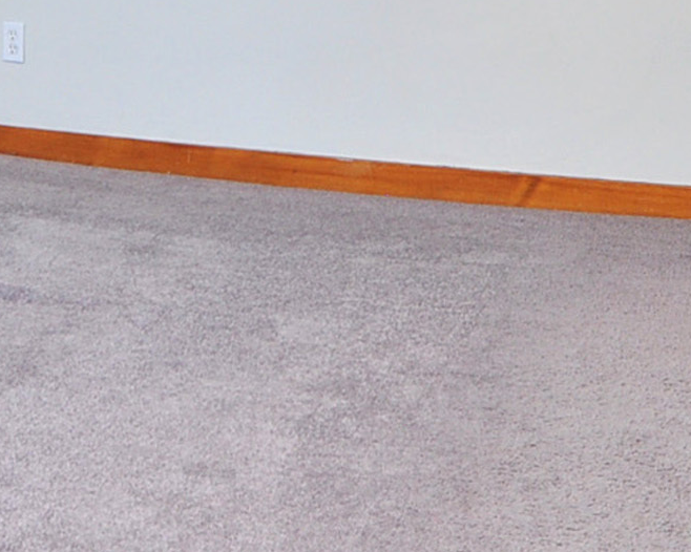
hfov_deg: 30.1
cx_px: 184
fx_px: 1268
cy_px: -169
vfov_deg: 22.0
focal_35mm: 62
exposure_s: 1/60
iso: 200
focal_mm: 10
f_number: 5
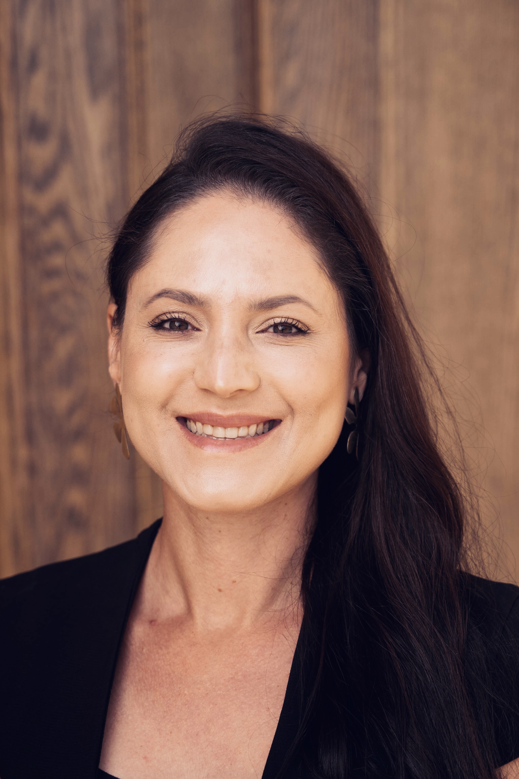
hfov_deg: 13.0
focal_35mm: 105
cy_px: 390
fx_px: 2270
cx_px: 260
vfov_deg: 19.5
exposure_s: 1/200
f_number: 2.8
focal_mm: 70
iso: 200
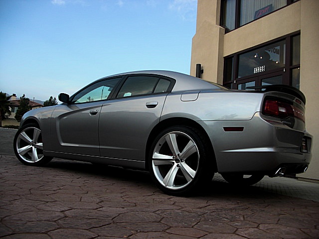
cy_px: 120
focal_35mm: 36
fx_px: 332
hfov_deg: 51.4
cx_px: 160
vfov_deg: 39.7
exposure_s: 1/160
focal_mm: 6.3
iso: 50
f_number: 2.8
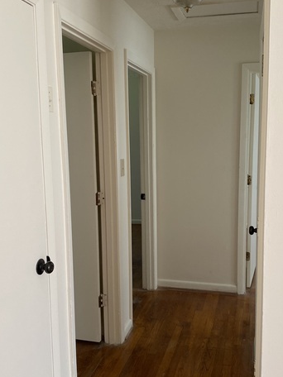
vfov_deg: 49.0
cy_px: 195
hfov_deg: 37.7
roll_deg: +2.1
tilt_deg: -6.4
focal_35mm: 38
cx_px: 146
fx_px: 414
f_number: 1.8
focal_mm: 4.25
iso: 125
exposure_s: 1/116
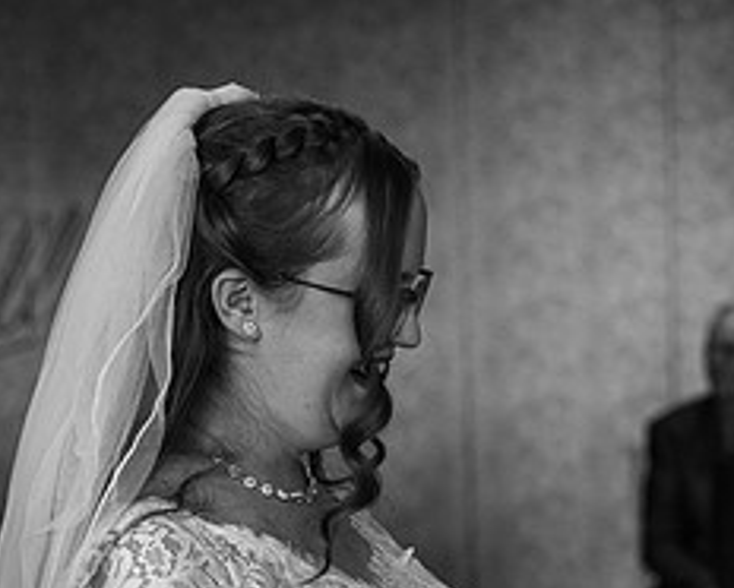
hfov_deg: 15.7
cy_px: 528
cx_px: 538
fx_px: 2653
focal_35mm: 122
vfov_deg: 12.6
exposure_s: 1/200
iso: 500
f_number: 3.2
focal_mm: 52
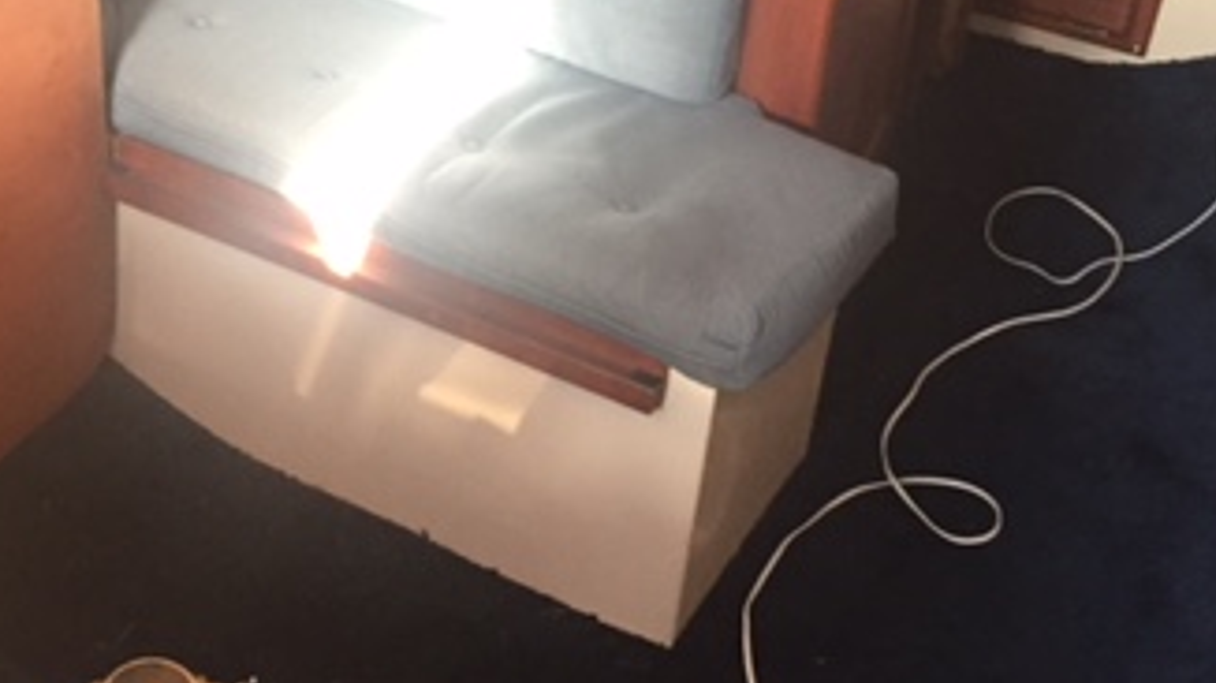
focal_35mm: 62
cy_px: 187
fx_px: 1998
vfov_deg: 19.3
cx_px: 392
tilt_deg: -33.0
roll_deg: -2.8
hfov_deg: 33.5
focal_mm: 4.15
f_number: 2.2
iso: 200
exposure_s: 1/30
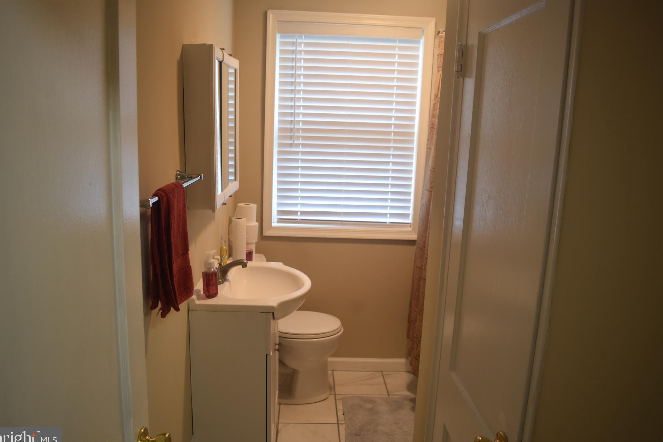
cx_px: 329
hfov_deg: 51.9
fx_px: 681
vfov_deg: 35.9
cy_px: 224
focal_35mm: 37
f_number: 4.5
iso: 400
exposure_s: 1/80
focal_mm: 24
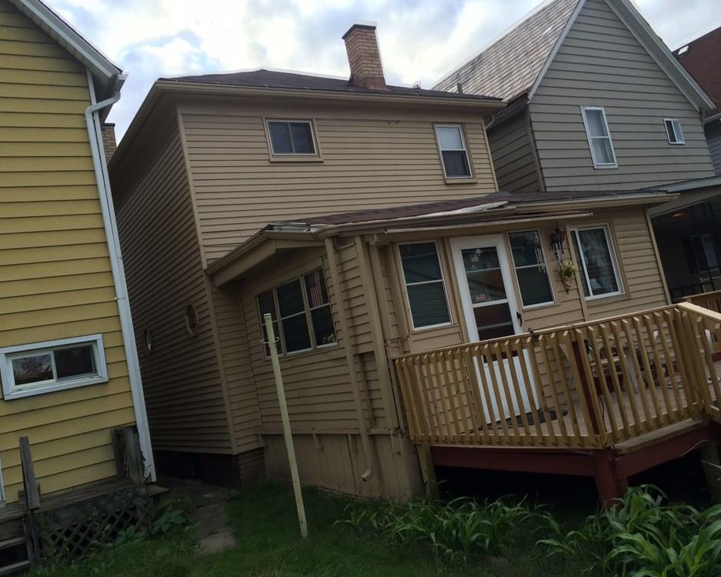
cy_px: 283
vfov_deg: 45.8
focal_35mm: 32
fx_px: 683
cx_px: 368
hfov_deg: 55.6
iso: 32
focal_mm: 4.12
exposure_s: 1/279
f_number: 2.2
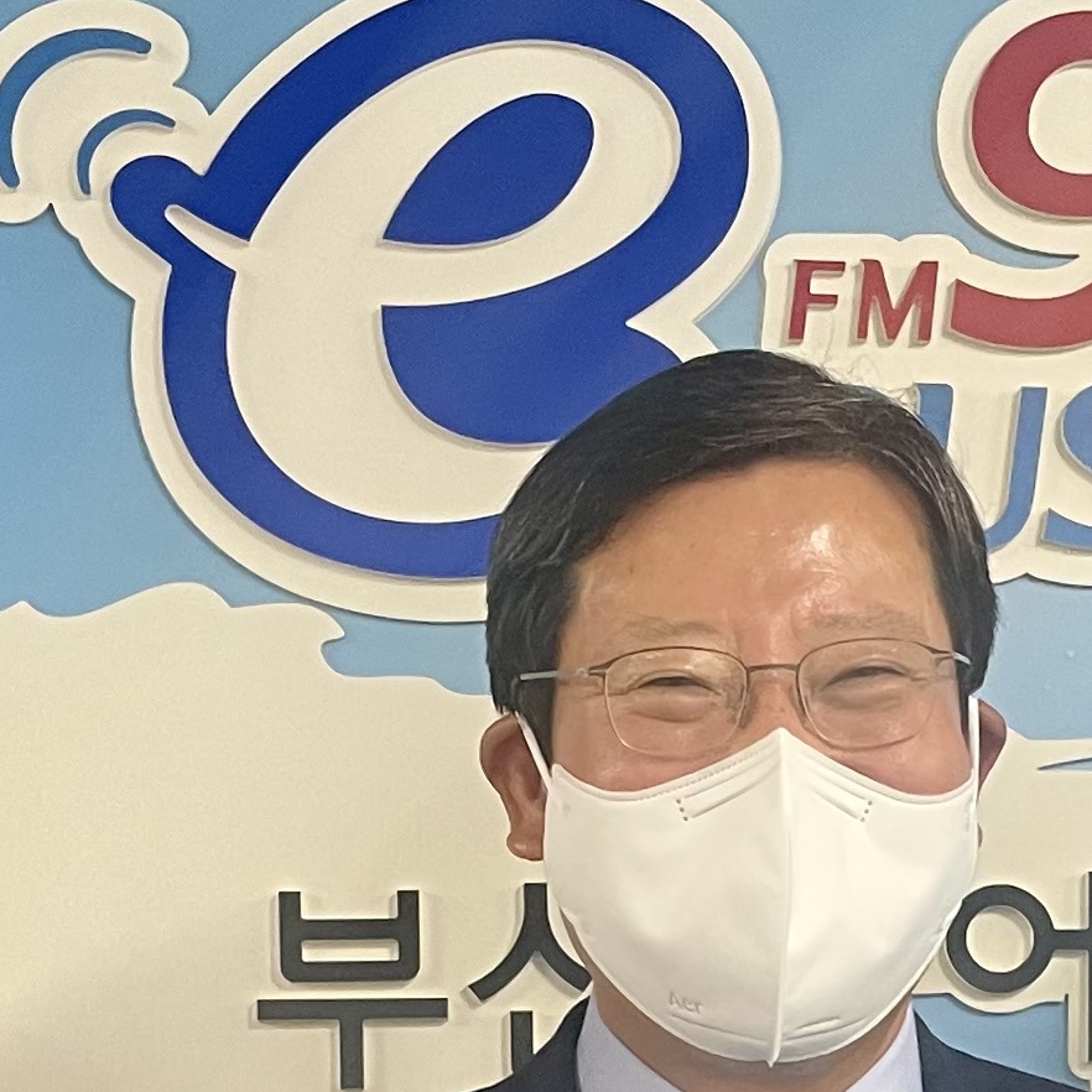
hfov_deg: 16.6
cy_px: 1312
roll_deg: -0.2
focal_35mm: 105
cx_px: 704
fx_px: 3747
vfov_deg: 15.9
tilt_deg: -0.9
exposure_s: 1/60
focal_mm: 4.2
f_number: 1.6
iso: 200
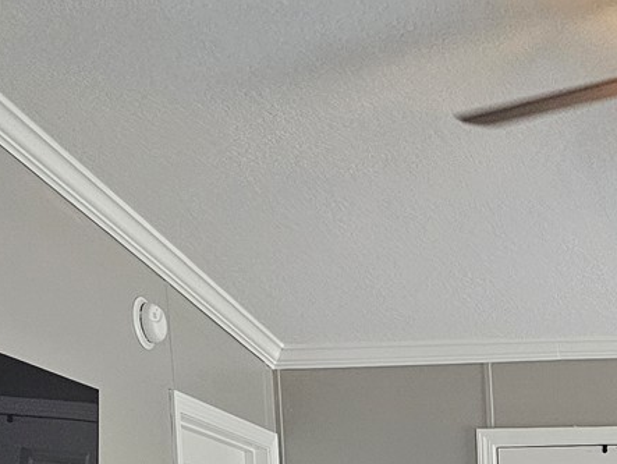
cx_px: 717
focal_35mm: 83
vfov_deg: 15.7
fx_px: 1481
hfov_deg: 22.0
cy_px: 790
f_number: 1.7
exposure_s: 1/120
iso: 320
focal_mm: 6.3
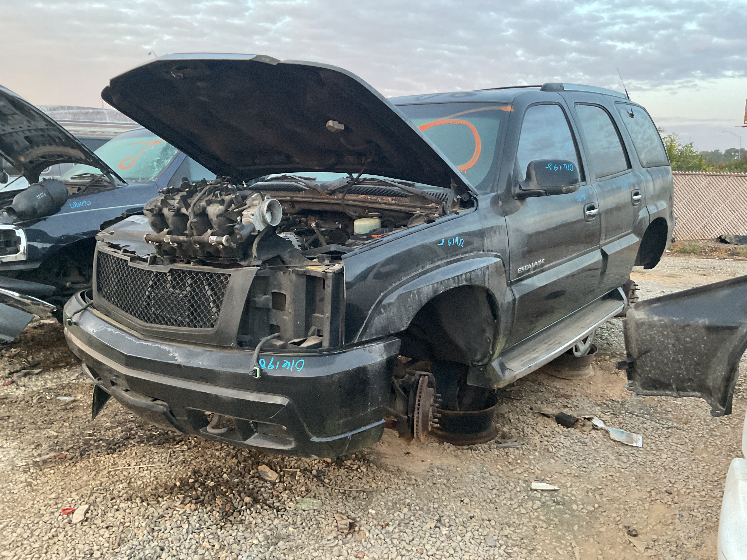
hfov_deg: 61.7
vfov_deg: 48.2
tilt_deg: -10.5
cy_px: 280
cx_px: 374
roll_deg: +0.5
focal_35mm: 29
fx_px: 626
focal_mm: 3
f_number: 1.8
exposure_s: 1/60
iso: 160
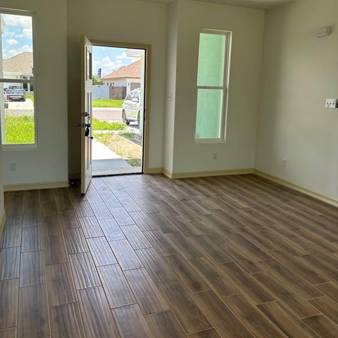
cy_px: 138
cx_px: 169
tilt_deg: -6.9
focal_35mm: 31
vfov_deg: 52.2
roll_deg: -3.0
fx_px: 342
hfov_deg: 52.5
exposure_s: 1/315
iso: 50
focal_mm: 5.96
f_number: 1.6
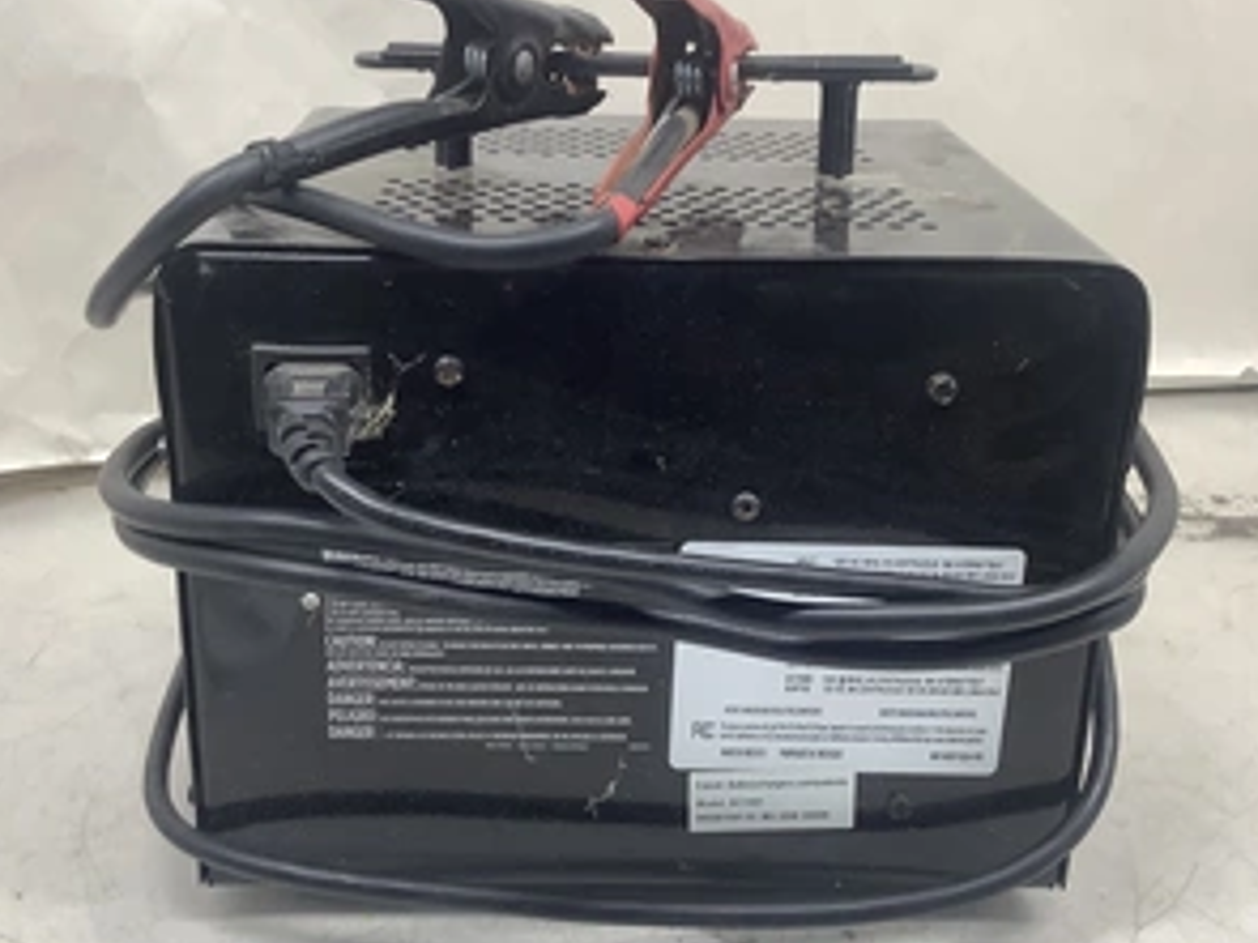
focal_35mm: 42
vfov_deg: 34.3
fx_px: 1526
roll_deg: -2.1
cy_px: 452
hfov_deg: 44.8
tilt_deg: -21.5
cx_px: 635
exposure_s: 1/60
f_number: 2.4
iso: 64
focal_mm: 3.3
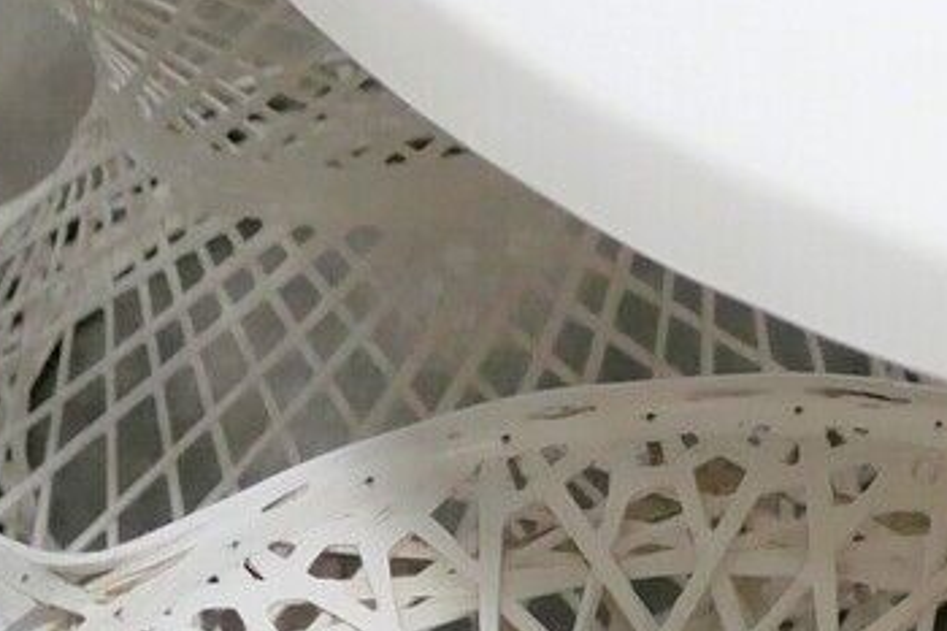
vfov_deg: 5.7
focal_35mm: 238
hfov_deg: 8.4
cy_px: -233
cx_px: 1583
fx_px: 6257
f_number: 1.7
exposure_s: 1/60
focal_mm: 20
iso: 1000
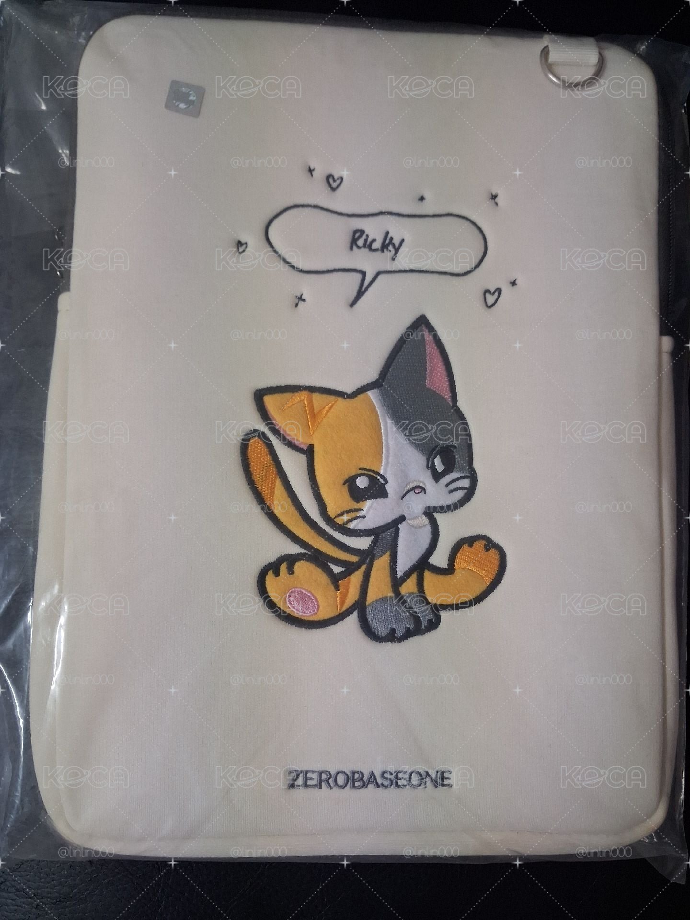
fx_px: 718
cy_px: 460
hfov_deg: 51.4
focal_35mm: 27
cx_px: 345
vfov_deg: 65.3
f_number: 1.8
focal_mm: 4
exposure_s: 1/50
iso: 320
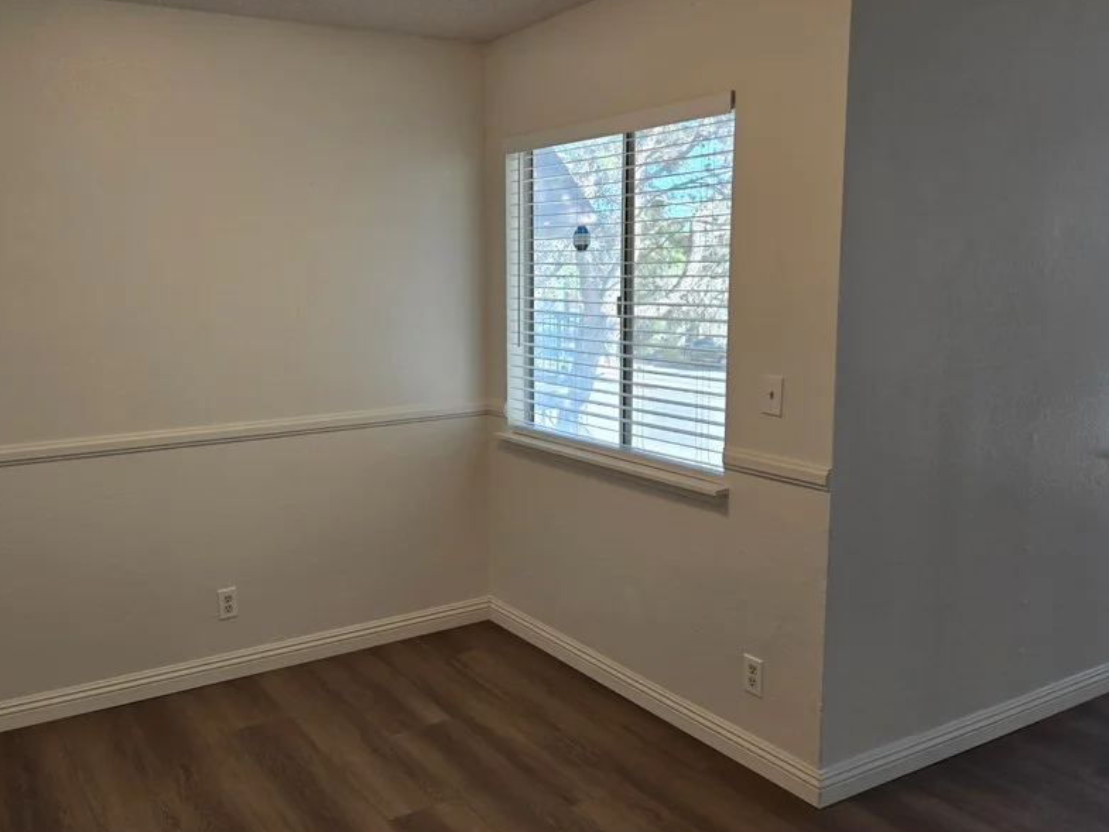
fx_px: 961
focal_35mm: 30
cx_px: 420
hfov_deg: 59.2
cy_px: 397
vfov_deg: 46.8
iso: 50
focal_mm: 5.4
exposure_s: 1/120
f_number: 1.8
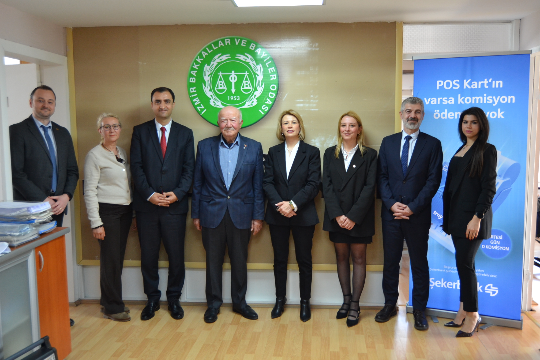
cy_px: 180
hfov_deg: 55.1
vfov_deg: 38.4
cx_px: 270
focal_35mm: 34
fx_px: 517
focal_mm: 23
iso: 800
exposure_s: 1/60
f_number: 3.8
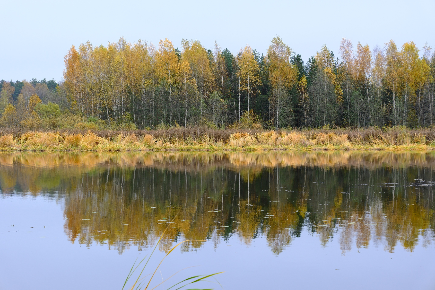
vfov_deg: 18.2
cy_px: 145
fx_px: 906
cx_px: 218
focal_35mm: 75
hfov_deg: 27.0
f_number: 5
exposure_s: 1/90
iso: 250
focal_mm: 50
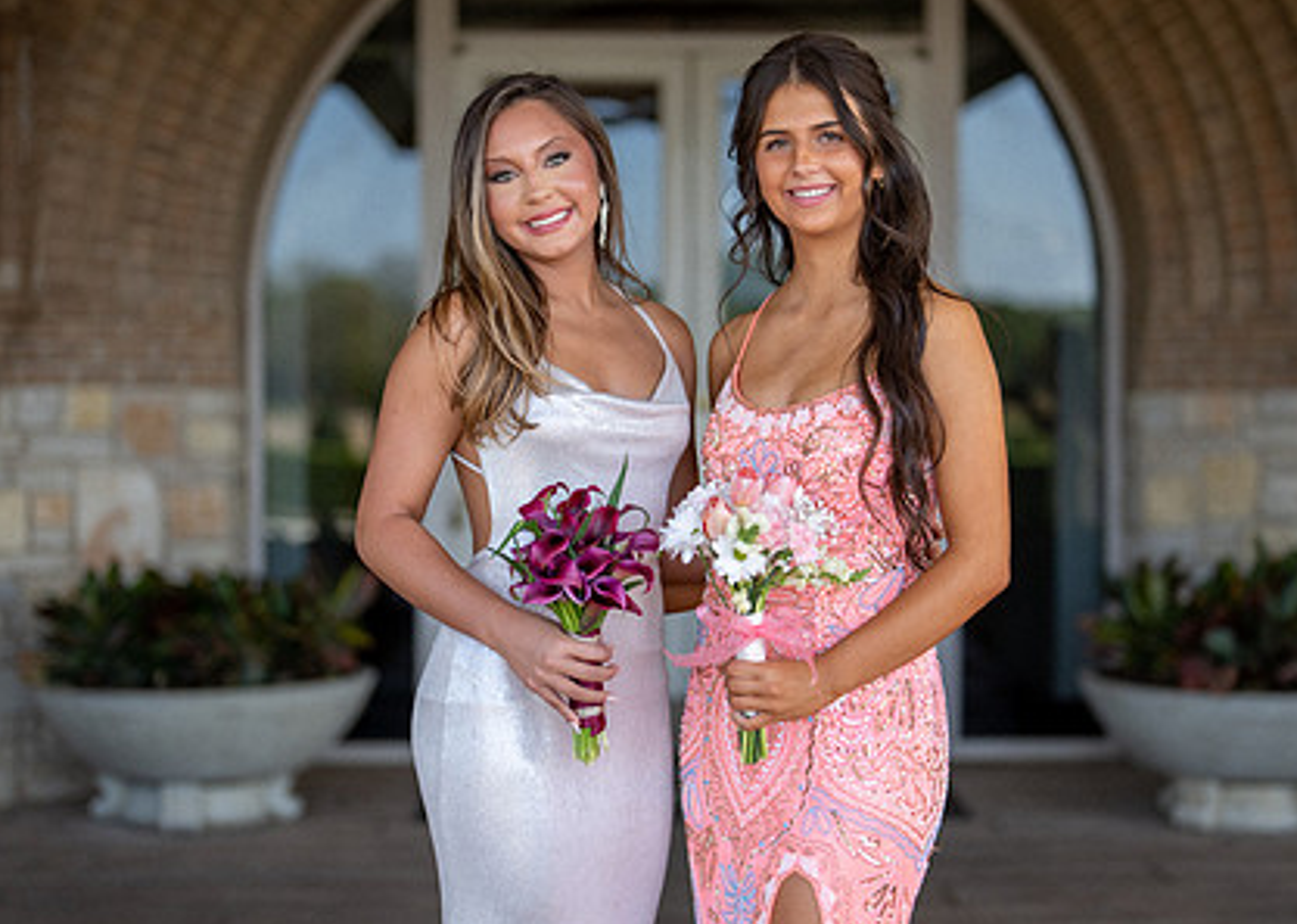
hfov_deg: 26.1
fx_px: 2797
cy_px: 460
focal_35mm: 76
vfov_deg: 18.8
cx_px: 712
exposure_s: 1/1600
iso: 160
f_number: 1.4
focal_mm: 50
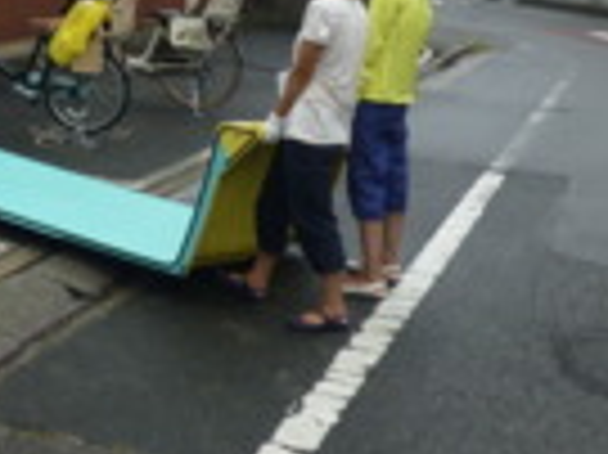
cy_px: -58
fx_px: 1088
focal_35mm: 62
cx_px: 36
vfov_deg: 22.2
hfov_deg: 29.6
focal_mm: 4.3
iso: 100
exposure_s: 1/320
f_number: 4
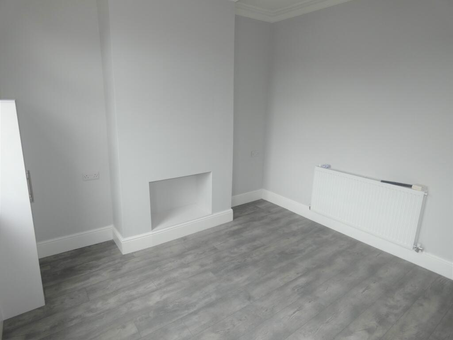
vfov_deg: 66.0
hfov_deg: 81.7
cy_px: 170
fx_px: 262
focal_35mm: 20
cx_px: 226
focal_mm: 3.6
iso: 80
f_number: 2.8
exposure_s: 1/60
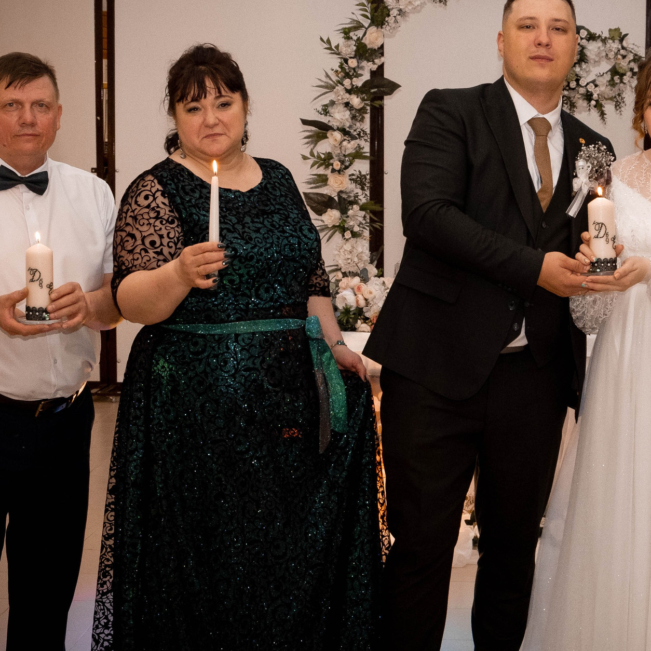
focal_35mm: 72
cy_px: 280
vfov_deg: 24.0
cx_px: 470
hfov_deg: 23.8
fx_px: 1532
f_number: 4.5
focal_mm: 25.4
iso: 2000
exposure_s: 1/160
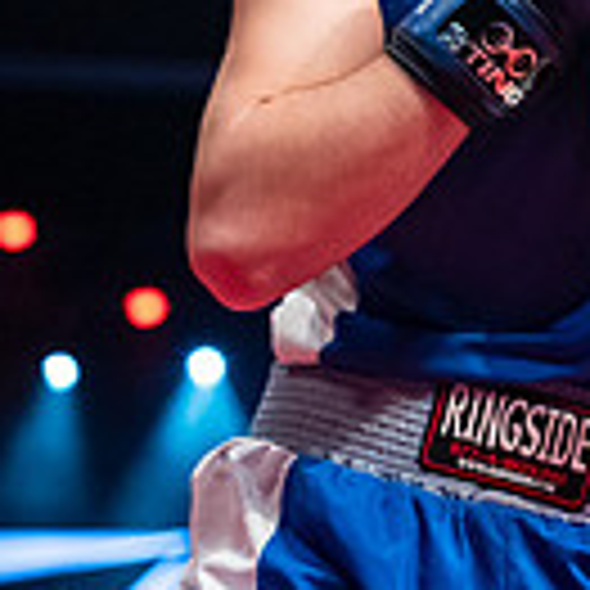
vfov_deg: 9.3
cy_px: 25
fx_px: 3625
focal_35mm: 188
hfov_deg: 8.7
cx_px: 1293
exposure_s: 1/1000
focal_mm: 50
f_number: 2.8
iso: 4000
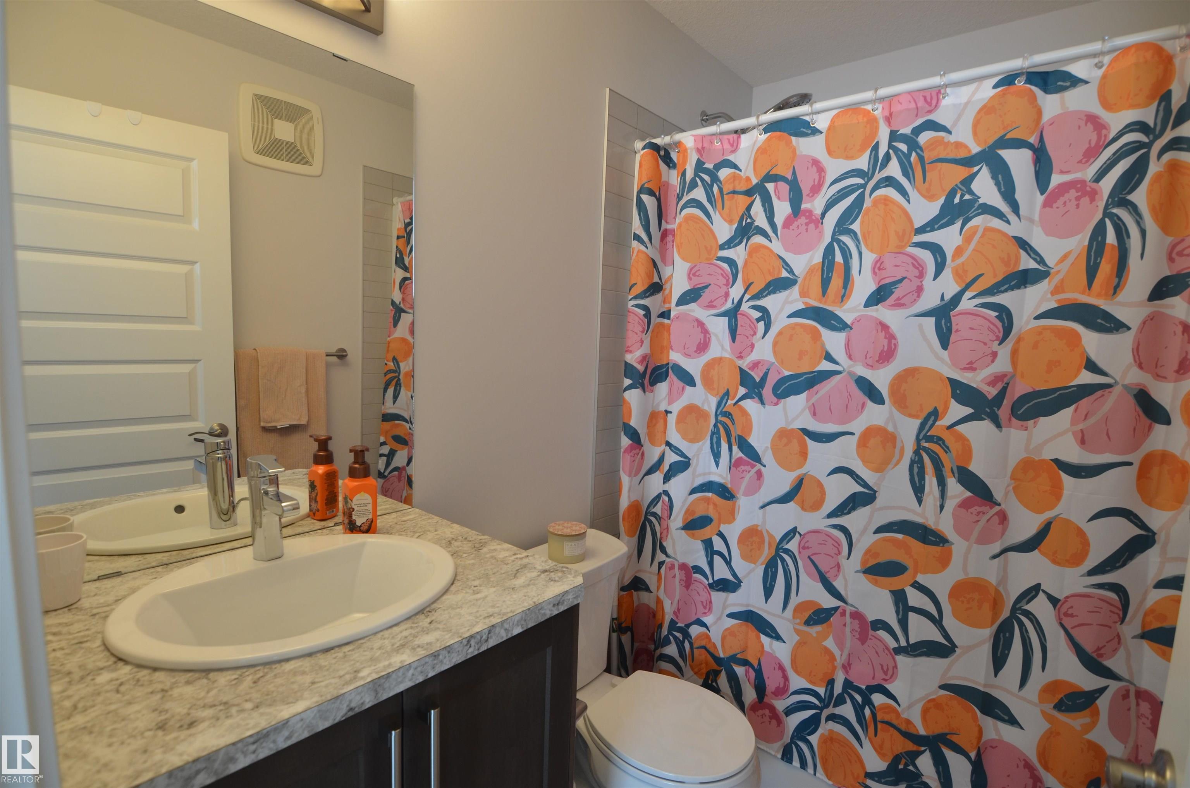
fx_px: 544
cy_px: 394
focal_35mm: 16
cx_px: 595
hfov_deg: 95.1
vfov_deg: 71.8
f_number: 4
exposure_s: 1/60
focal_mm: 11
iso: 400
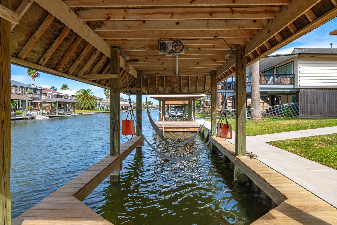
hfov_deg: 90.0
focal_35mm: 18
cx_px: 174
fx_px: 168
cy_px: 110
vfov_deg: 67.4
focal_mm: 17
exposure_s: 1/80
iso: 125
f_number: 14
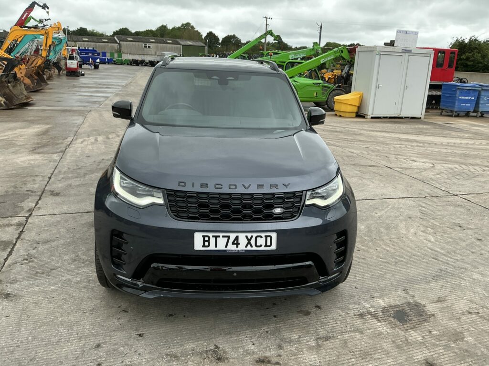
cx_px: 244
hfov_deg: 63.4
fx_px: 396
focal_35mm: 28
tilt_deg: -15.4
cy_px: 183
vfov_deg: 49.7
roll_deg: -1.9
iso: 25
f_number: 1.8
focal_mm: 3
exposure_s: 1/482
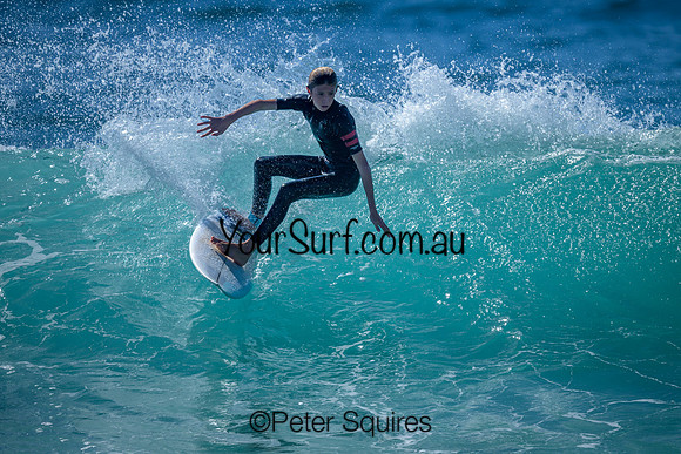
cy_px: 189
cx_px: 396
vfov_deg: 1.5
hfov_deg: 2.2
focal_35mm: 932
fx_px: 17643
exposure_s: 1/2500
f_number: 6.3
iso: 220
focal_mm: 800
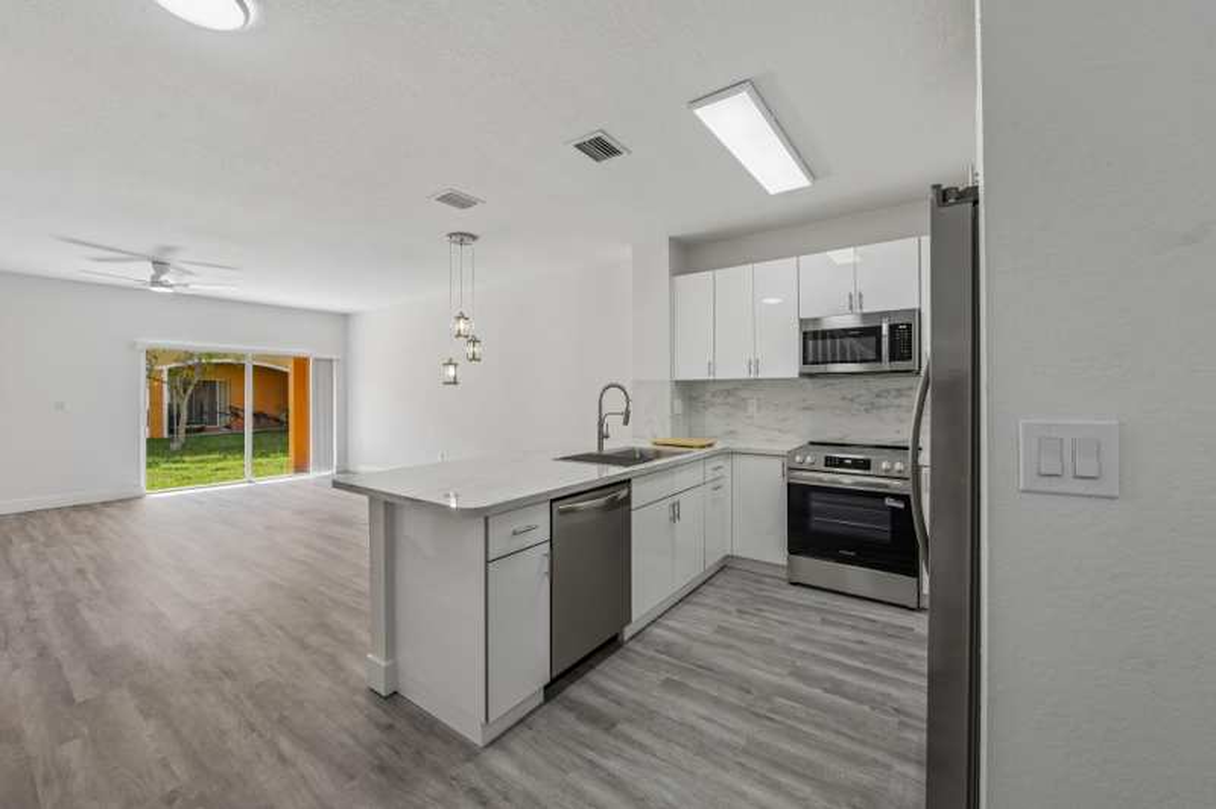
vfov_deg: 81.1
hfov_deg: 104.3
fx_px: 472
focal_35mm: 14
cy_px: 404
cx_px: 608
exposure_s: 1/25
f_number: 9
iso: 200
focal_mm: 14
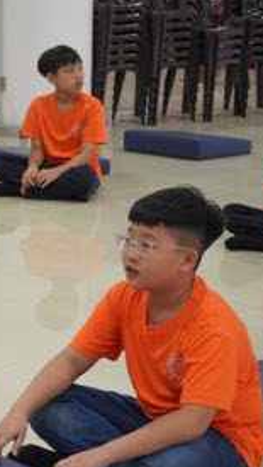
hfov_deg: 10.2
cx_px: -132
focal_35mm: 115
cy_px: 211
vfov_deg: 18.6
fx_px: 1424
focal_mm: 42
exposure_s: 1/160
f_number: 5.6
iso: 1250
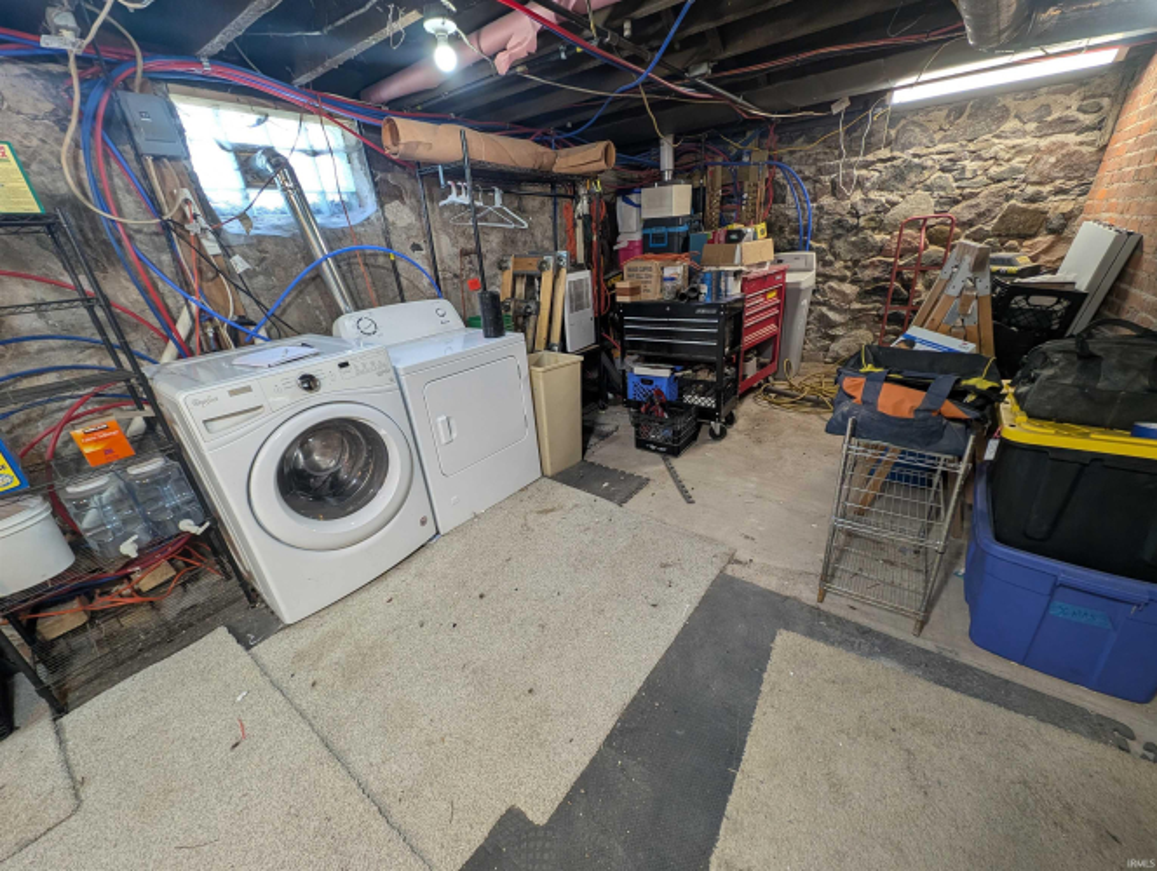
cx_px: 578
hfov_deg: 110.5
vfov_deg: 94.6
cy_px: 436
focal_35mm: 12
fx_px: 402
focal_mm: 2.23
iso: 122
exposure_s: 1/60
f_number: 1.95
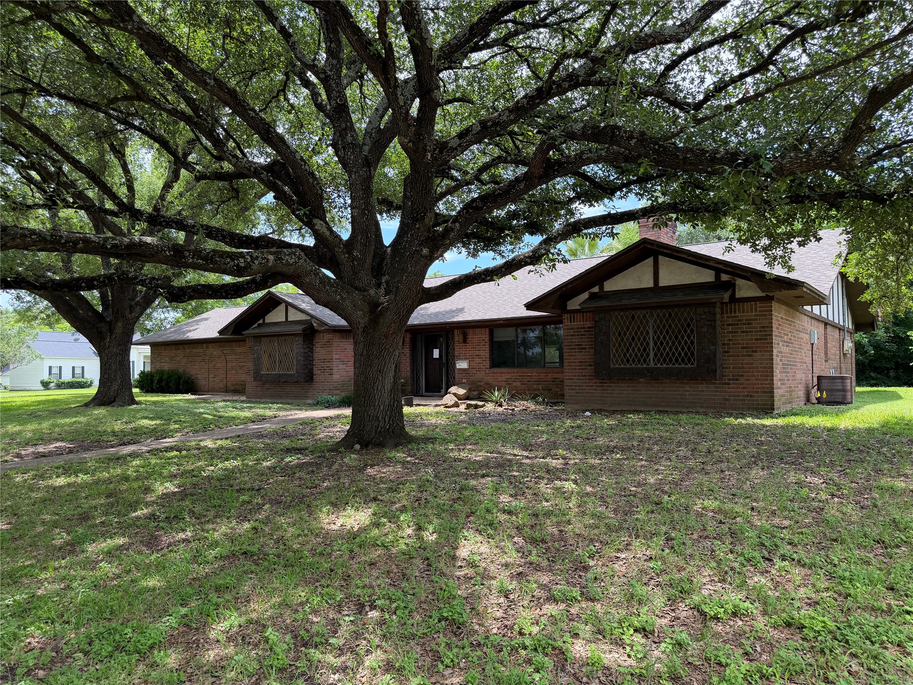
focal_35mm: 24
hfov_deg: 71.6
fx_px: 633
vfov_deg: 56.8
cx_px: 456
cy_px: 342
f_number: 1.78
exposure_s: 1/909
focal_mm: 6.76
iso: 100
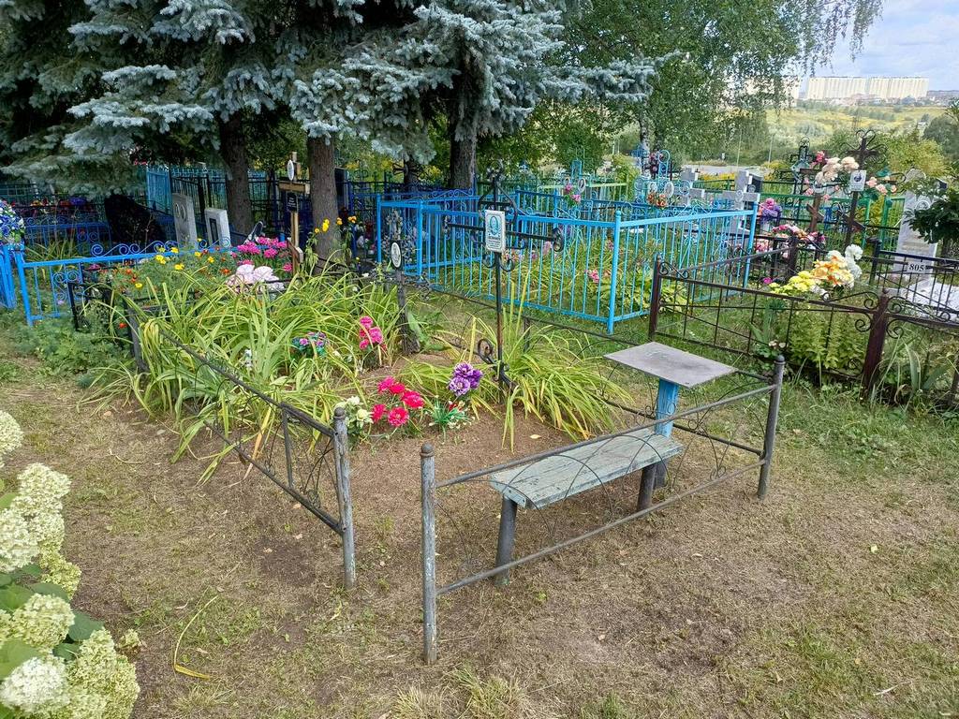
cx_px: 480
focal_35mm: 25
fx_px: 693
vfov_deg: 54.9
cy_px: 360
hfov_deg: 69.4
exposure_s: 1/295
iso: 112
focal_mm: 4.76
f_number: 1.69
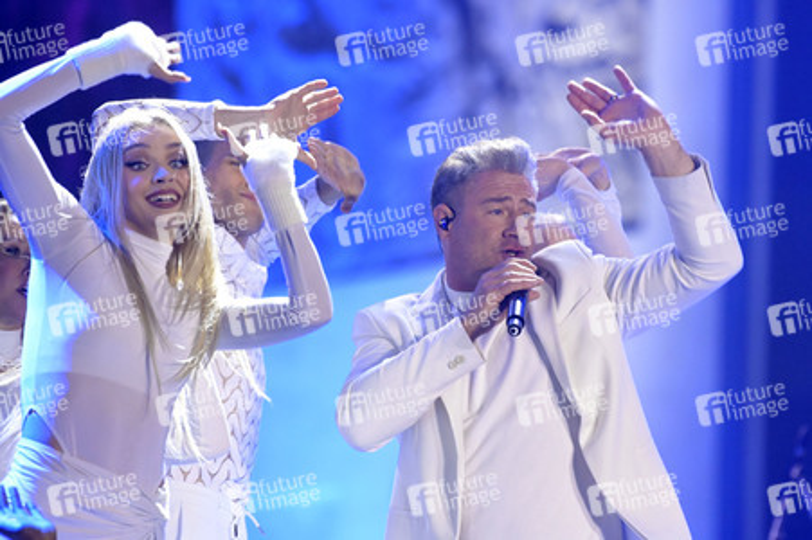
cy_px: 270
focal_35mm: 400
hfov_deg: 5.2
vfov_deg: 3.4
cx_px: 406
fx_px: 9015
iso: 12800
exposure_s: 1/640
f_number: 5.6
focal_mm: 400
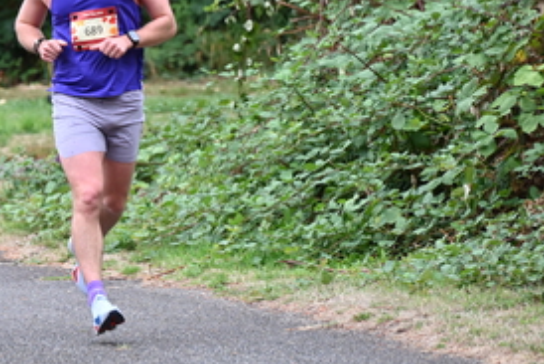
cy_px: 29
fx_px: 6078
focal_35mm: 402
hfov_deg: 5.1
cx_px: 93
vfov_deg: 3.4
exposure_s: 1/250
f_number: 6.3
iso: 1100
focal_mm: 200
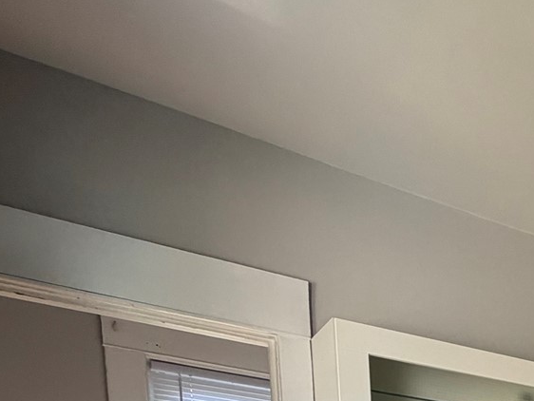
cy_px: 681
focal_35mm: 51
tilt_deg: -6.2
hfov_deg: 26.0
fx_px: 787
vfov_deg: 21.3
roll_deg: -0.7
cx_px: 828
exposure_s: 1/121
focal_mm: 2.22
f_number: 2.2
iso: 200
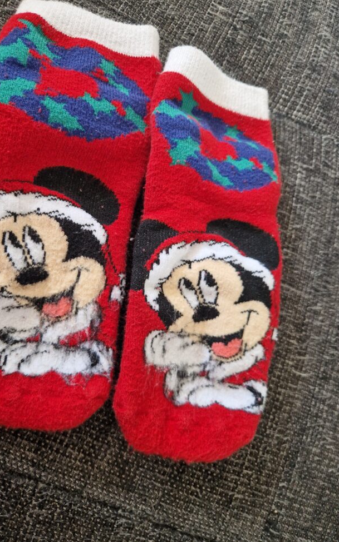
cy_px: 267
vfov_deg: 72.6
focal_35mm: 25
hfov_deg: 48.9
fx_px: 370
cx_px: 131
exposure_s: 1/100
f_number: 1.8
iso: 500
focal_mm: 5.4
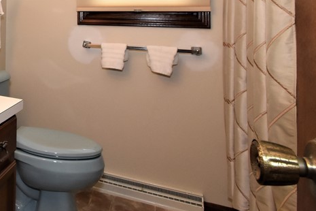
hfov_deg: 41.9
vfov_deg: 34.5
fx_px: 307
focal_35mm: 35
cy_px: 1
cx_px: -39
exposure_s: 1/60
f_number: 8
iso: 1250
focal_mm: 10
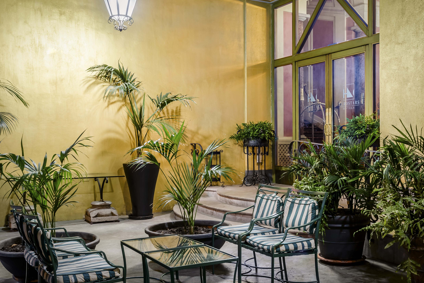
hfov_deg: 47.4
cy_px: 139
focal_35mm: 41
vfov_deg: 32.6
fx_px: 483
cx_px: 213
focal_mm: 24
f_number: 7.1
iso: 200
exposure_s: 1
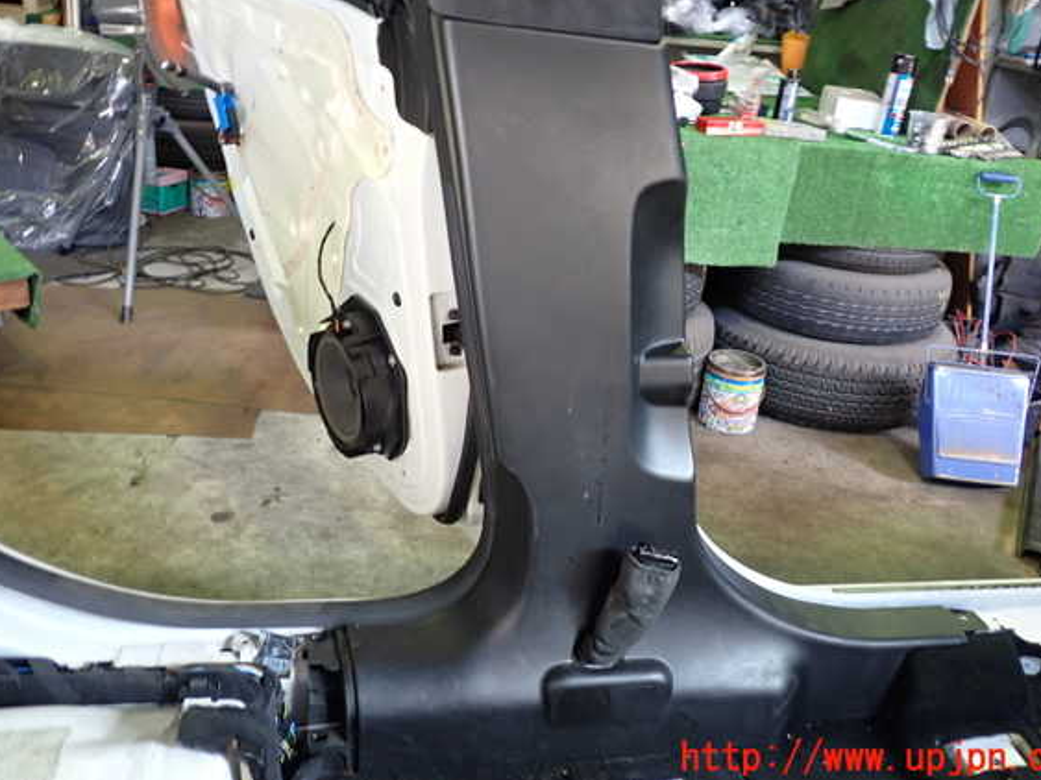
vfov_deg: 44.1
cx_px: 544
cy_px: 366
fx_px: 962
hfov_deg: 56.8
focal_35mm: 32
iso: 200
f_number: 2.3
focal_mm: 5.4
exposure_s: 1/30
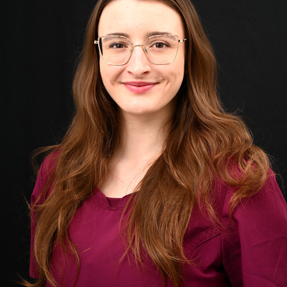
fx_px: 1266
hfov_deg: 12.9
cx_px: 143
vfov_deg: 12.9
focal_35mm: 135
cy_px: 121
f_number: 14
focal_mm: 105
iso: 100
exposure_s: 1/125
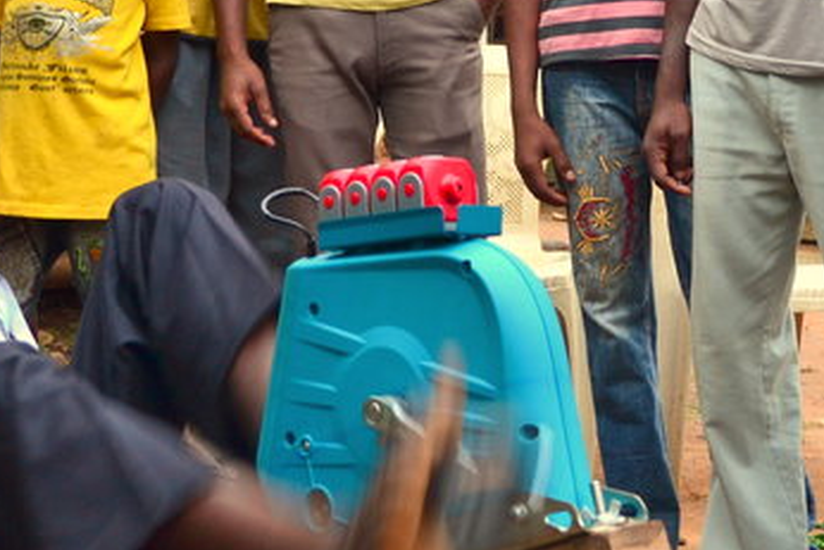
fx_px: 1832
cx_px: 500
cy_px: 15
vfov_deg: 16.8
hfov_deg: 25.3
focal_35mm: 80
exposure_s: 1/10
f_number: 3.5
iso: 110
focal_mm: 18
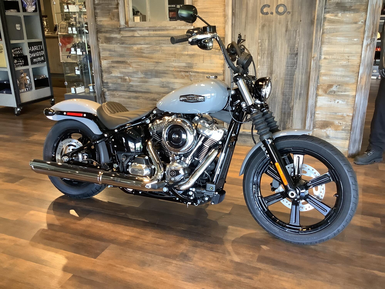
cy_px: 144
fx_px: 345
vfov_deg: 45.4
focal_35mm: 31
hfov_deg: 58.4
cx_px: 192
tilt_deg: -20.0
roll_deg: +2.3
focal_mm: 3.3
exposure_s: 1/50
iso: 250
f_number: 2.4
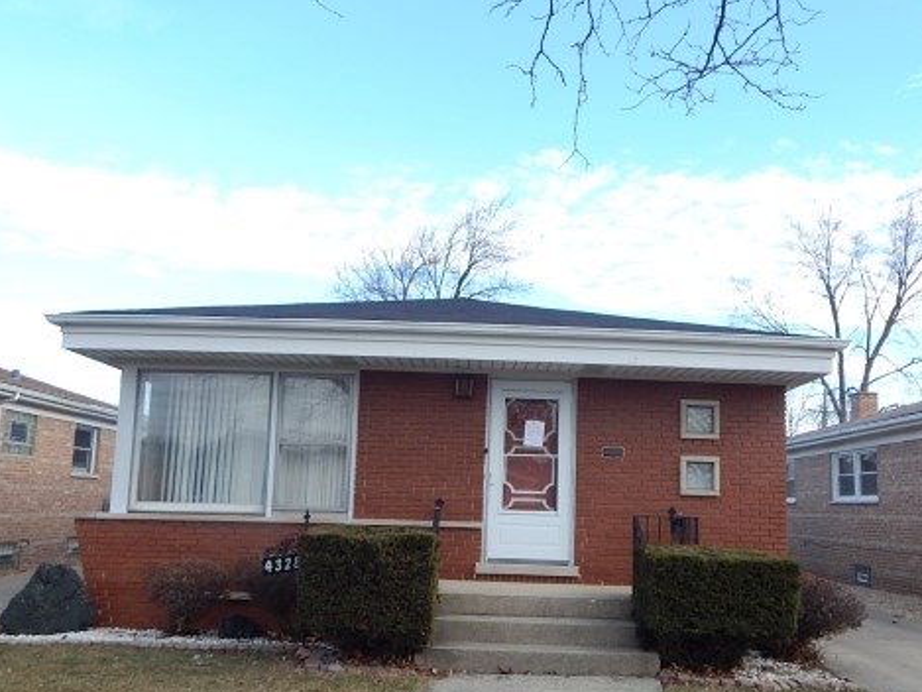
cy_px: 387
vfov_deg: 46.7
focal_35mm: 30
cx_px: 497
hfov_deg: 59.9
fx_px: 799
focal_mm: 4
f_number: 3
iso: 125
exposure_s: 1/200
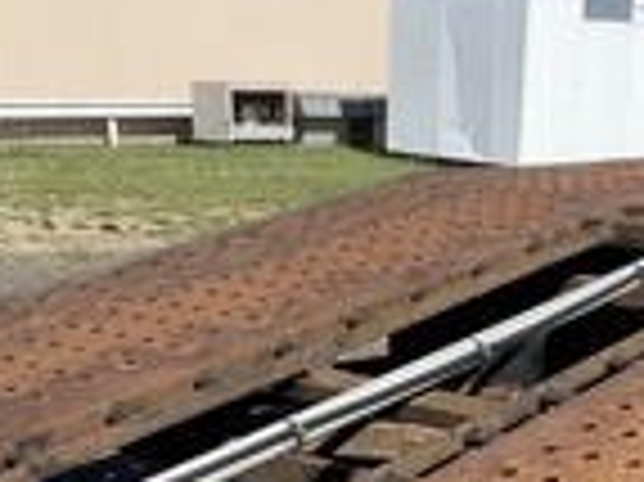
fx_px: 1506
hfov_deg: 23.9
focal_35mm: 81
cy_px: 577
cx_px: 482
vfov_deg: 17.4
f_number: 1.8
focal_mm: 3
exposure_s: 1/1451
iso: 25
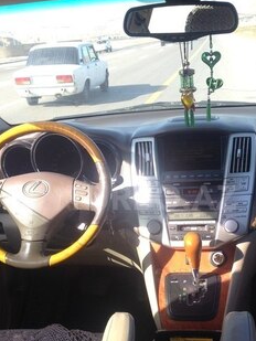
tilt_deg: -14.8
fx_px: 522
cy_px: 198
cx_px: 151
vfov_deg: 36.1
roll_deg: +2.4
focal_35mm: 53
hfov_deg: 27.5
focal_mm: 4.12
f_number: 2.4
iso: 50
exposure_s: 1/291
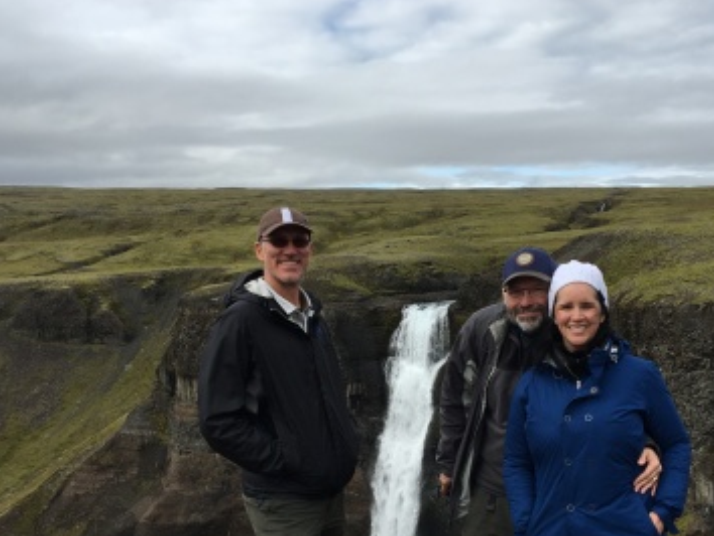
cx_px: 423
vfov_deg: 31.9
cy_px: 369
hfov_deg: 41.9
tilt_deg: -6.7
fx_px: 929
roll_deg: +1.2
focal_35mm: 45
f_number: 2.2
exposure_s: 1/1148
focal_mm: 4.15
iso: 25
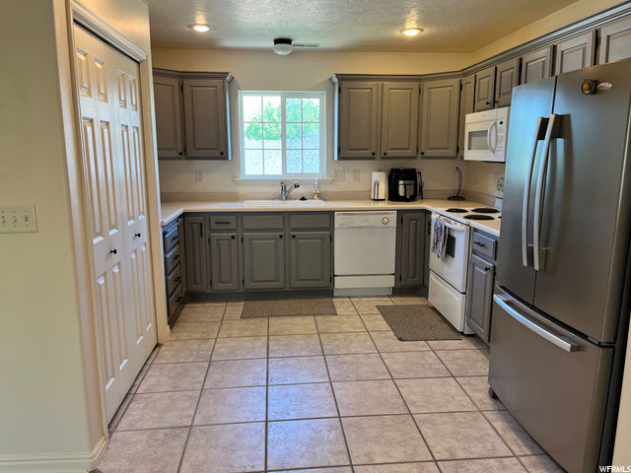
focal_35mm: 26
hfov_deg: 67.3
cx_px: 316
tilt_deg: -10.0
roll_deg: +0.1
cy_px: 236
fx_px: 474
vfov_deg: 53.1
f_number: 1.6
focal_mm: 5.1
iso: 125
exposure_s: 1/120
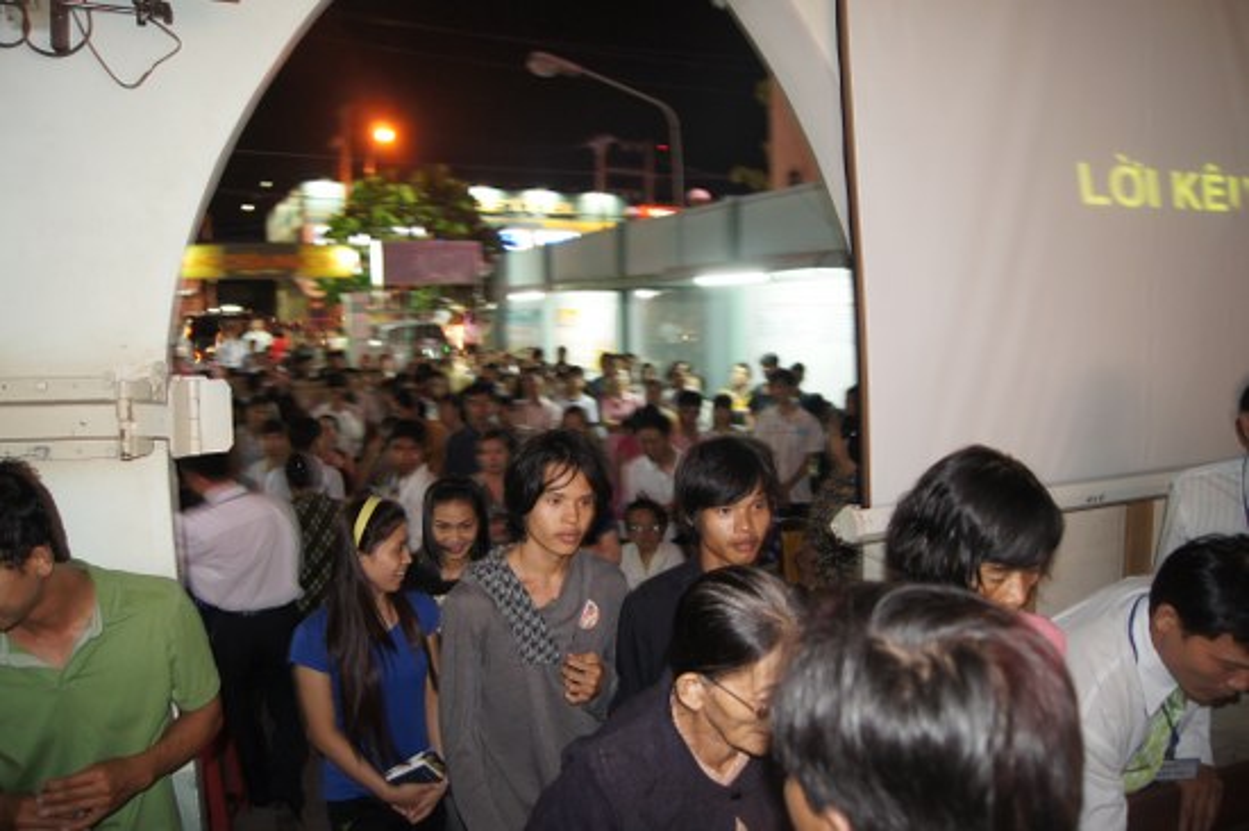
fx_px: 936
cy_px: 416
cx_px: 624
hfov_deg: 67.4
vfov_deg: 47.9
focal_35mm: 27
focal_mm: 18
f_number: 3.5
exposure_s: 1/8
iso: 400
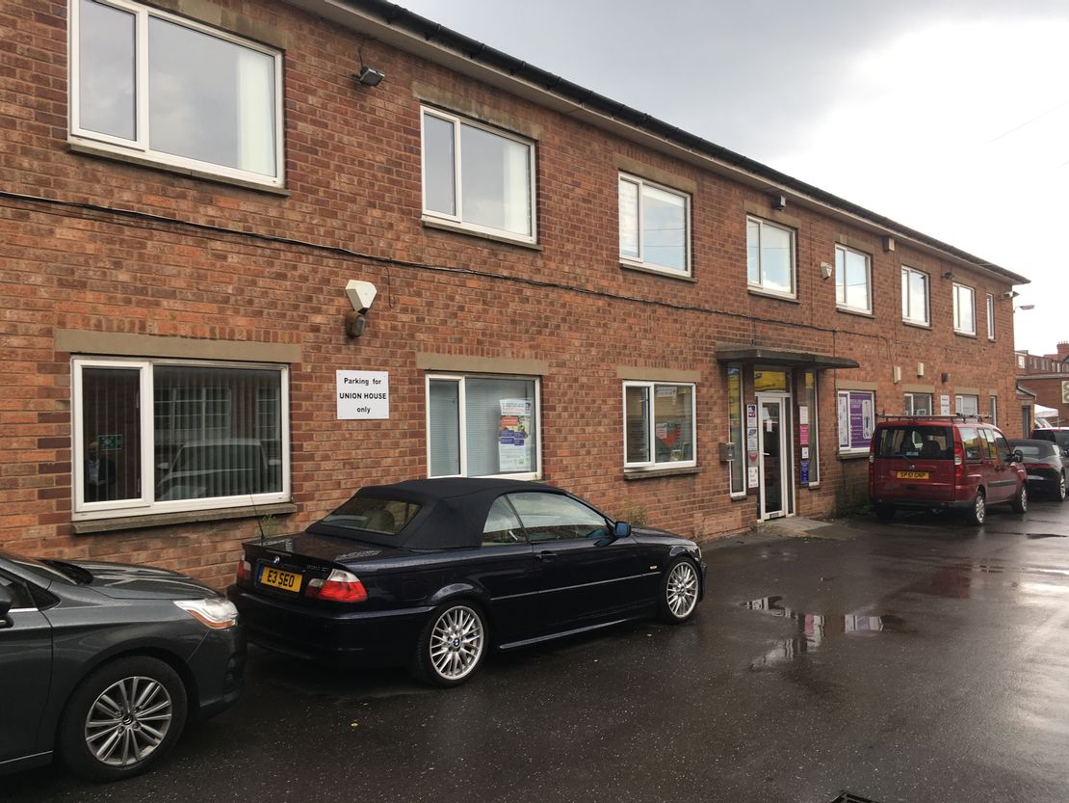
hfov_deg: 61.6
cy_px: 402
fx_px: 896
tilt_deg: +3.5
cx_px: 534
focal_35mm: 29
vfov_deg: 48.2
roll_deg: +0.6
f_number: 2.2
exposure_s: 1/136
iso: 25
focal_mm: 4.15
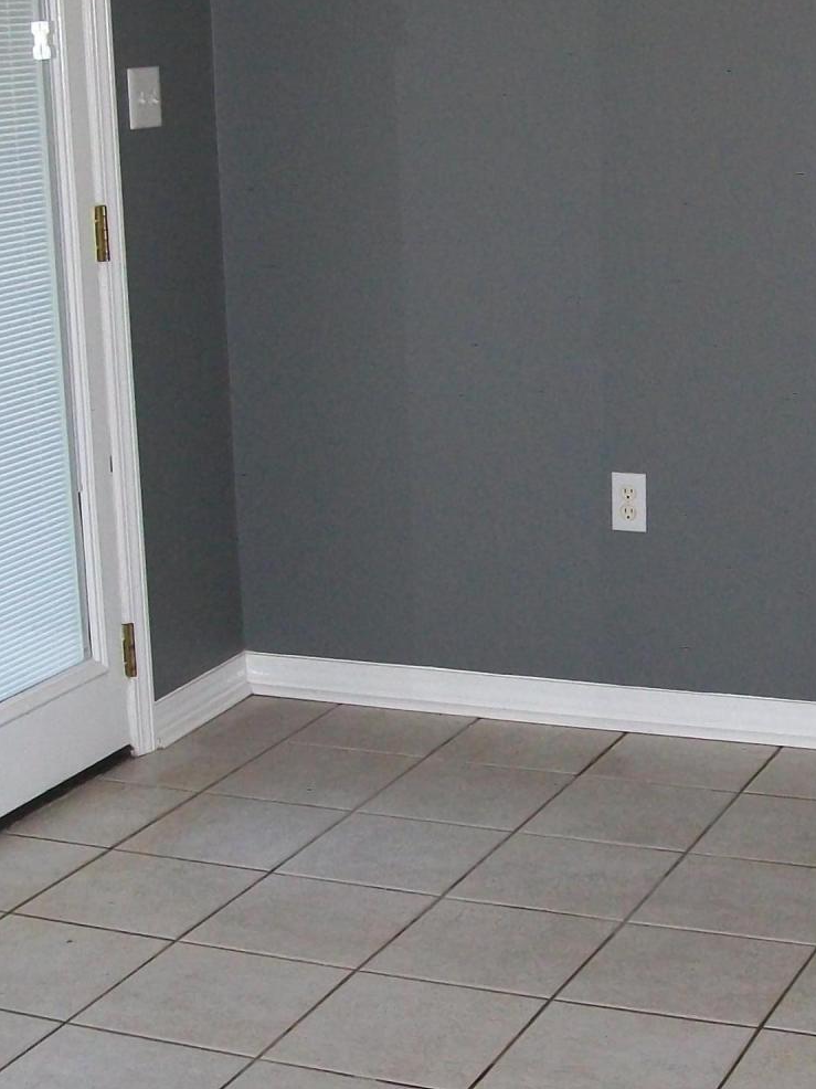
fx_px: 2170
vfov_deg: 28.2
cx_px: 437
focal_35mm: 69
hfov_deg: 21.3
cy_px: 569
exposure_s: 1/60
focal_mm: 6.1
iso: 160
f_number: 2.7
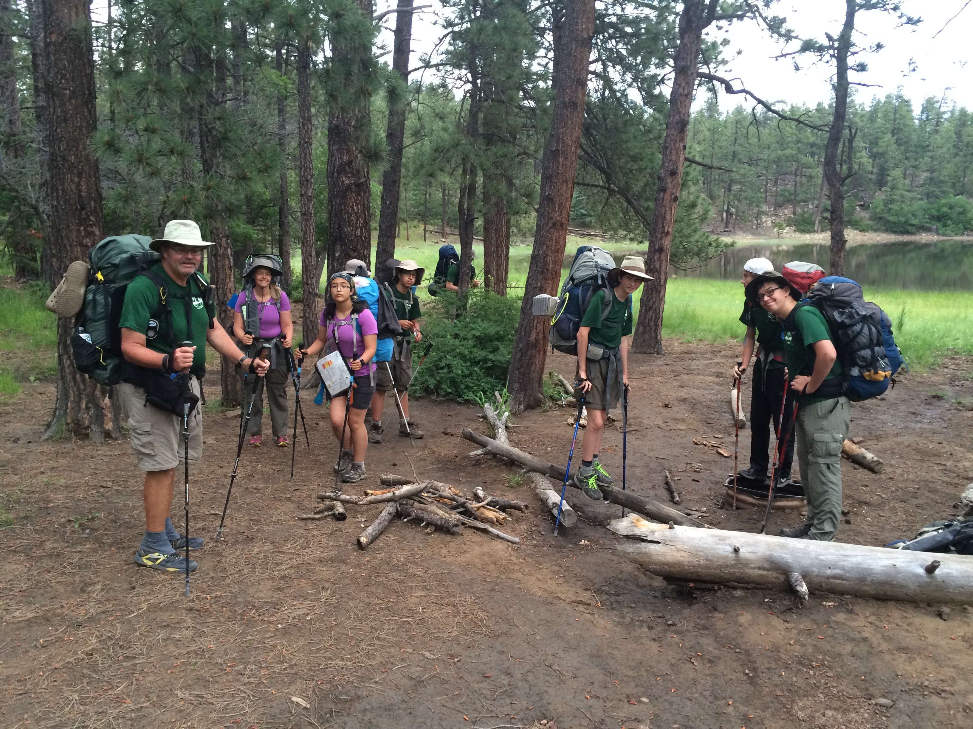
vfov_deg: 48.2
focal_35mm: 29
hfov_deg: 61.7
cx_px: 486
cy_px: 364
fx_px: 815
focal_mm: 4.15
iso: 125
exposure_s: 1/30
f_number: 2.2
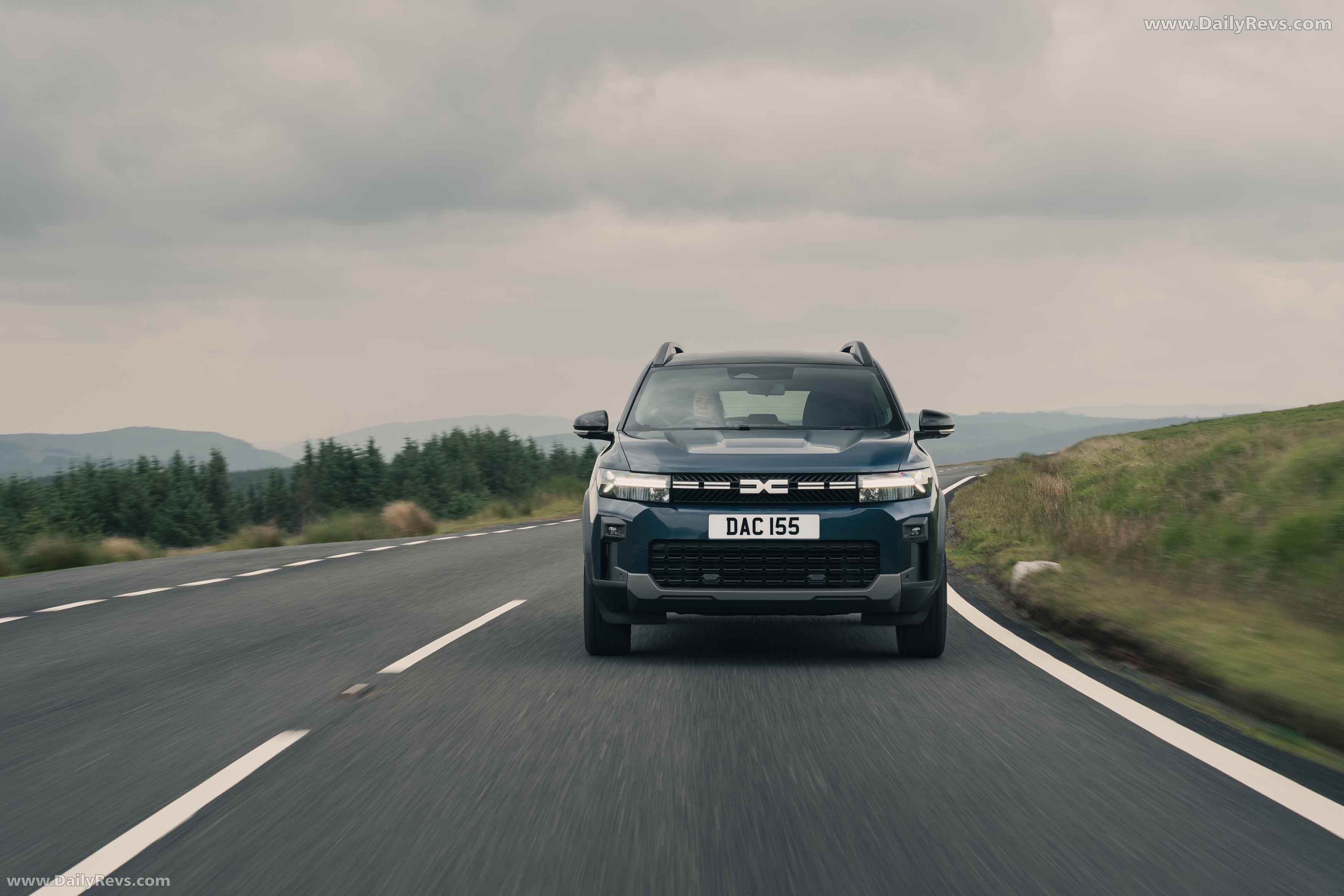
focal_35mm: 58
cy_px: 448
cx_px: 672
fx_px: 2165
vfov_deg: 23.4
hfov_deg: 34.5
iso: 50
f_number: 9
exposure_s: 1/30
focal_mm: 58
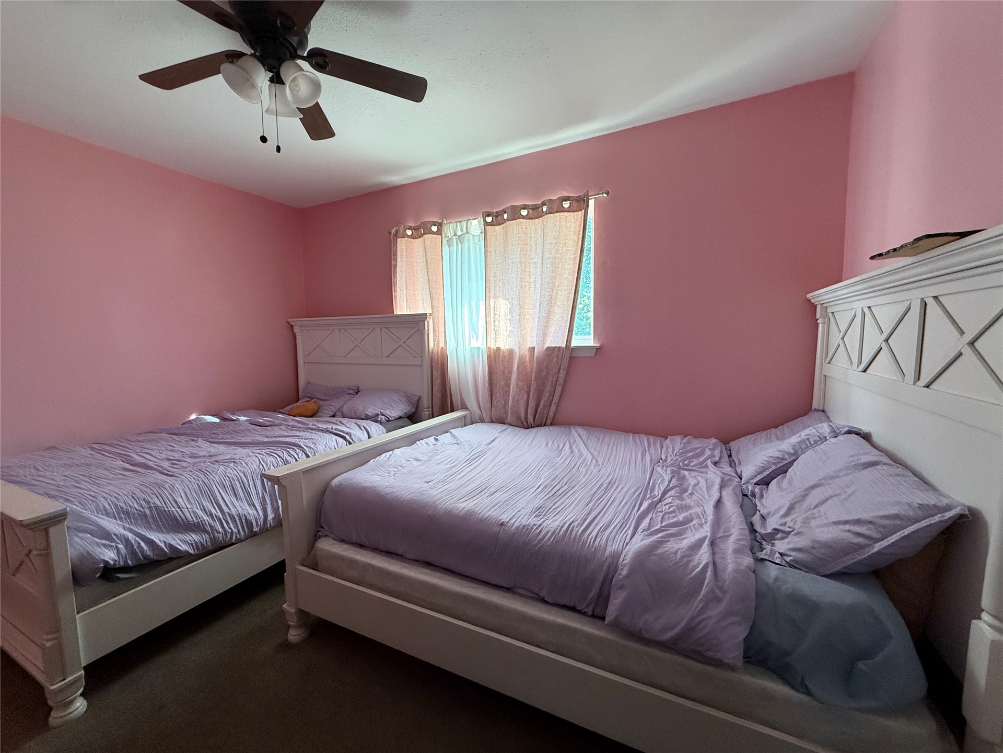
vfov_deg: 85.7
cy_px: 376
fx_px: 406
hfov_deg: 102.1
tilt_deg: -4.1
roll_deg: +1.0
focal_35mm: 14
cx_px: 502
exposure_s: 1/60
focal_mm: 2.22
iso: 400
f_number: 2.2
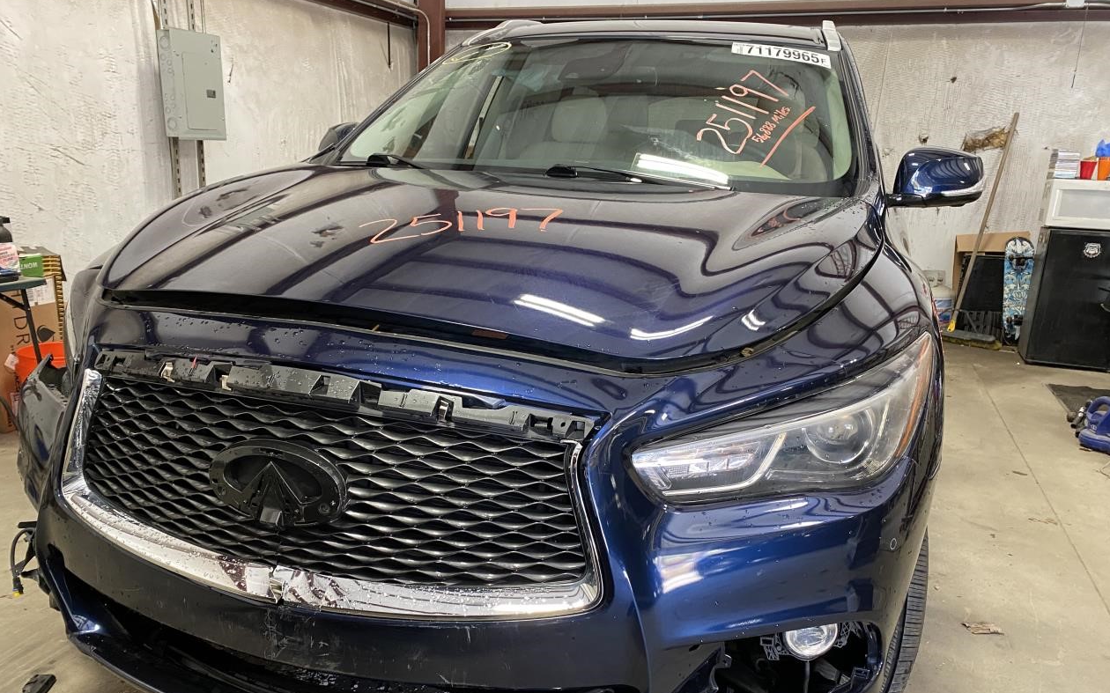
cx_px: 548
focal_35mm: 28
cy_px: 410
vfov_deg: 44.3
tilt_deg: -16.7
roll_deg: -2.1
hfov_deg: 66.5
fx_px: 847
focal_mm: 4.25
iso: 250
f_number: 1.8
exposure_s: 1/60
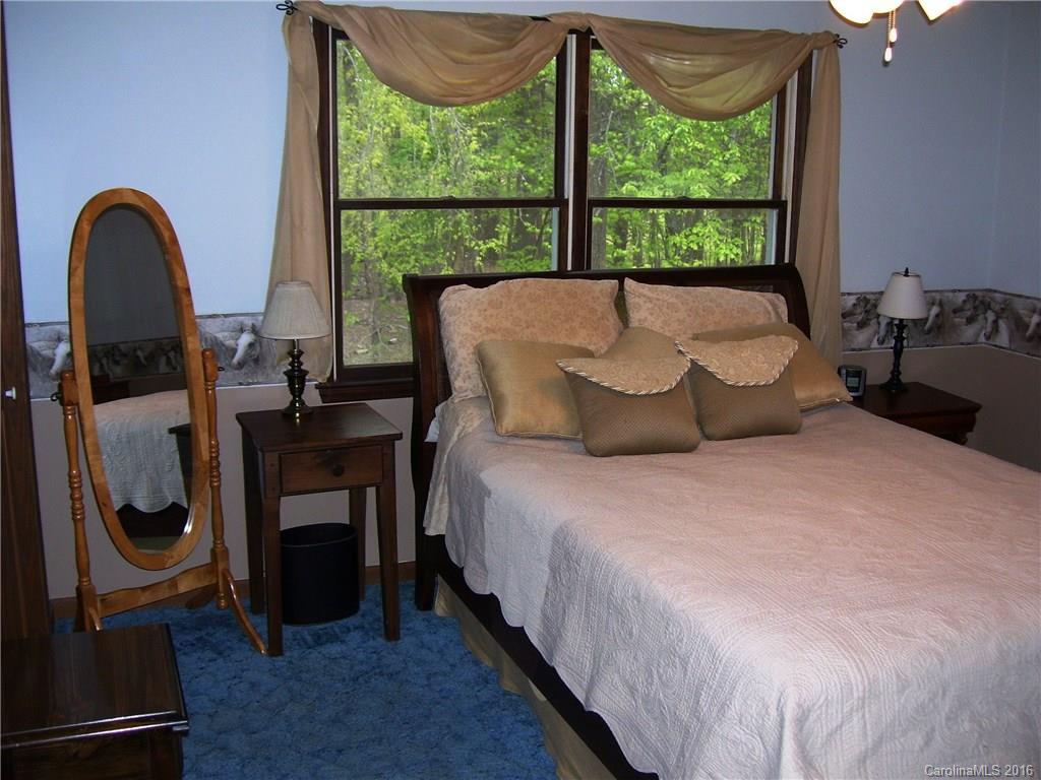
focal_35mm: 37
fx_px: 1113
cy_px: 390
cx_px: 520
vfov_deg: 38.7
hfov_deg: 50.1
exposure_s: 1/60
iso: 80
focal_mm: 6
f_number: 2.7
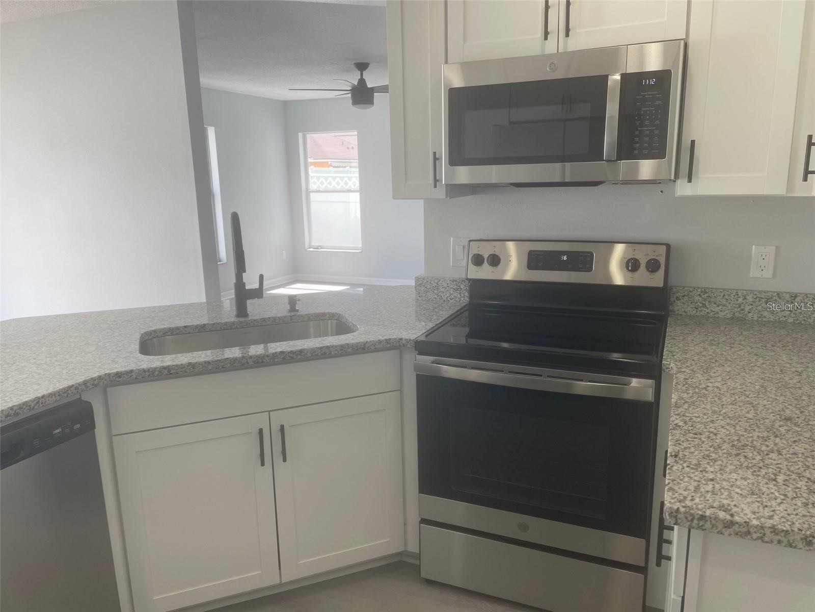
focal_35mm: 26
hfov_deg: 67.3
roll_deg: +1.3
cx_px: 408
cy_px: 306
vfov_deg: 53.1
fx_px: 612
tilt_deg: -11.5
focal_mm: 4.2
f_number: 1.6
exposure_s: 1/313
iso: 32
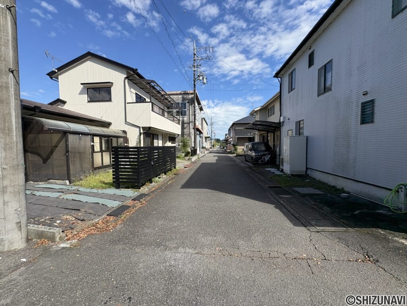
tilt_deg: -2.5
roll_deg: +1.0
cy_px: 153
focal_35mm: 14
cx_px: 204
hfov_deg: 102.1
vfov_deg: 85.7
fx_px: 165
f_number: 2.2
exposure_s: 1/1217
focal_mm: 2.22
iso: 50
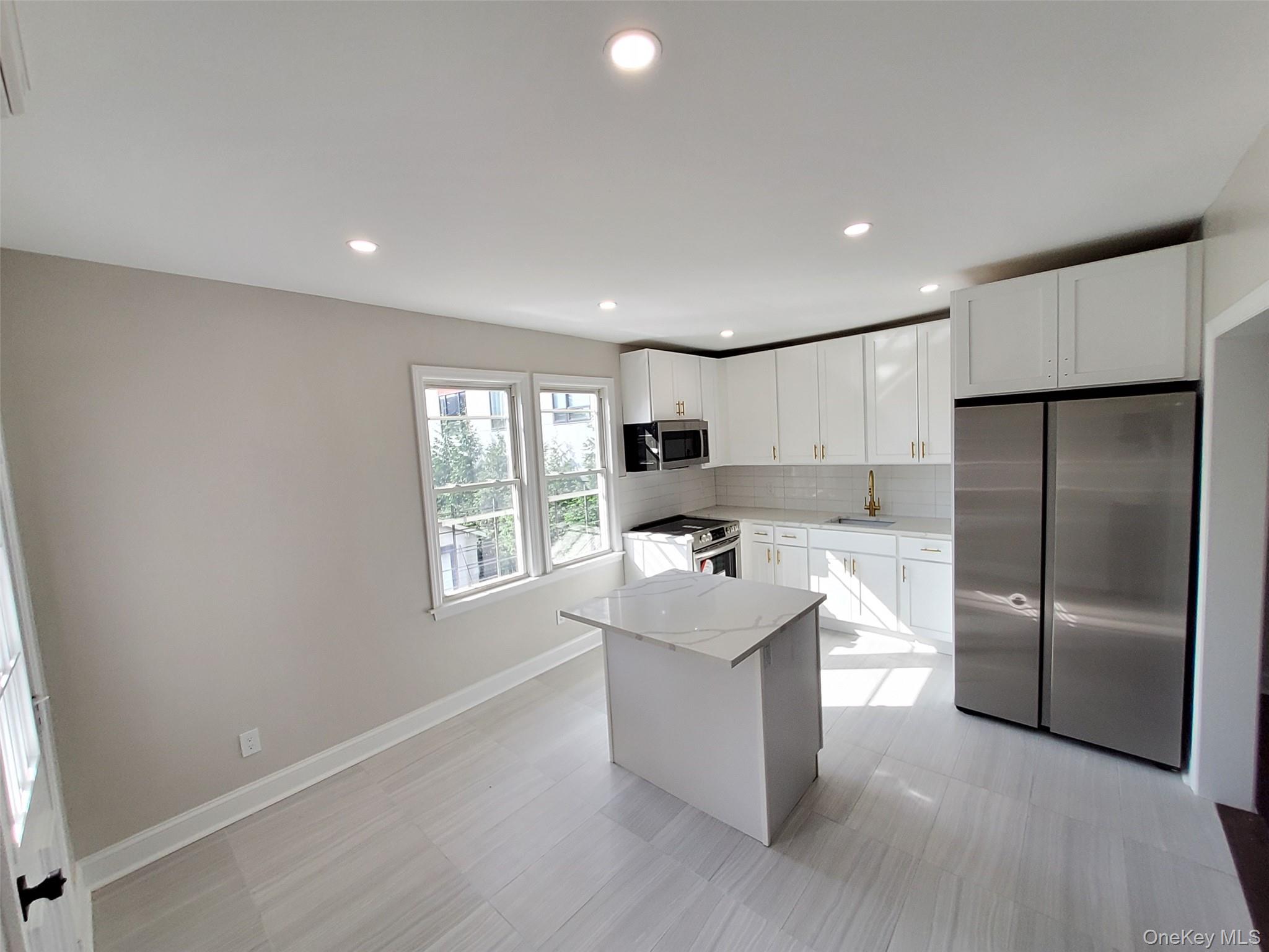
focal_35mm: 13
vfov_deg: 89.9
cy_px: 476
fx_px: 477
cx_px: 634
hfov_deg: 106.2
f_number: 2.2
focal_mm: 1.13
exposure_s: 1/137
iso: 50
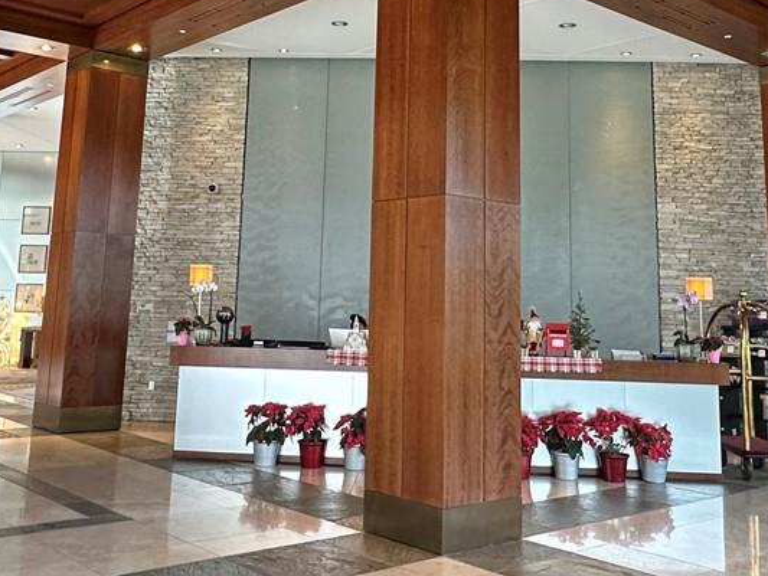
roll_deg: -1.8
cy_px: 128
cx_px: 365
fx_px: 932
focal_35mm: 42
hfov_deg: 44.8
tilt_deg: +10.9
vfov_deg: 33.5
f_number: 2.2
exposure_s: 1/60
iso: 200
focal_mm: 2.22
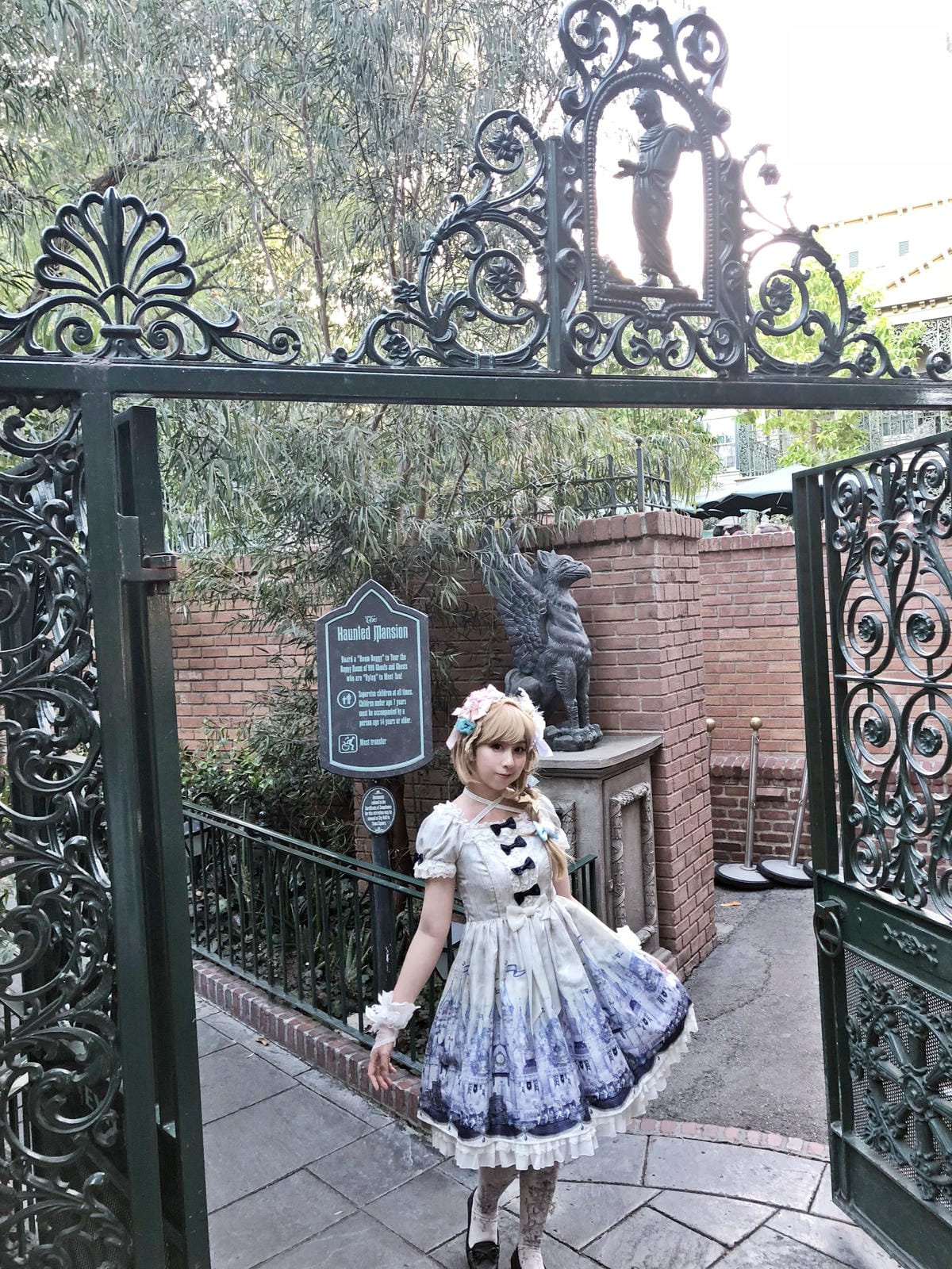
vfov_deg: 63.4
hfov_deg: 49.7
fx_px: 1027
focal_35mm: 28
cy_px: 634
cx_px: 476
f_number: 1.8
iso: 40
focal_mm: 3.99
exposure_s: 1/20
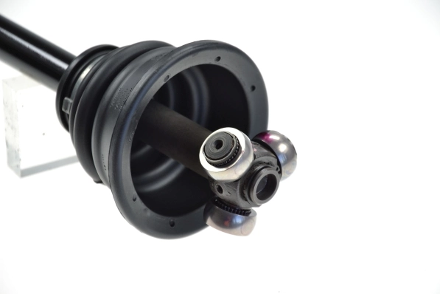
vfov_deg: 9.3
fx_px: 1797
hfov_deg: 14.0
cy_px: 147
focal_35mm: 147
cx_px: 220
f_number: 5.6
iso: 100
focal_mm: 98
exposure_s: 1/40
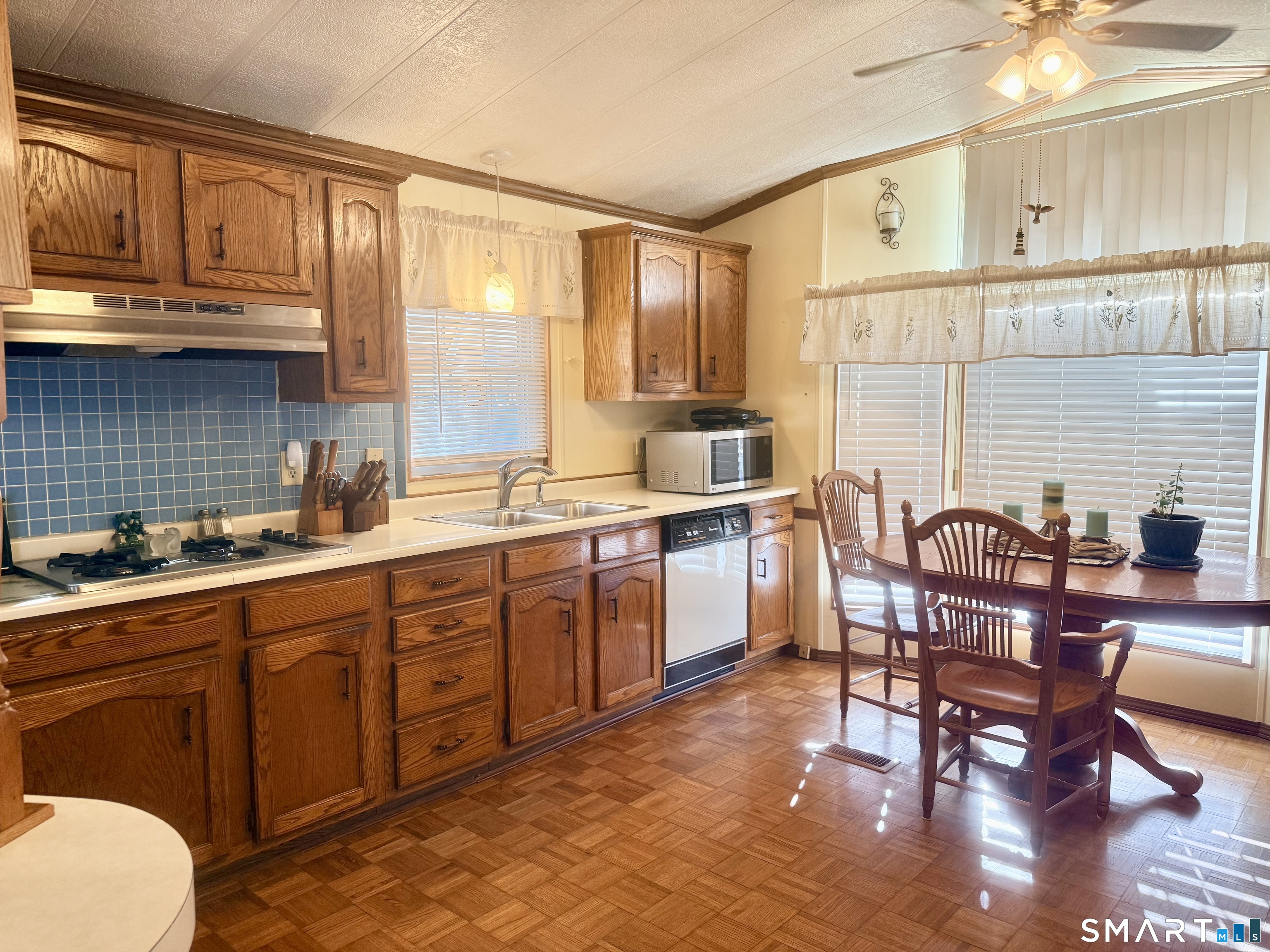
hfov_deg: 71.6
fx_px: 881
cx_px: 635
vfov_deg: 56.8
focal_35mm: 24
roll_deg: +0.2
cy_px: 476
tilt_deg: -5.0
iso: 160
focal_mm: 6.76
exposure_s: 1/120
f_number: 1.78
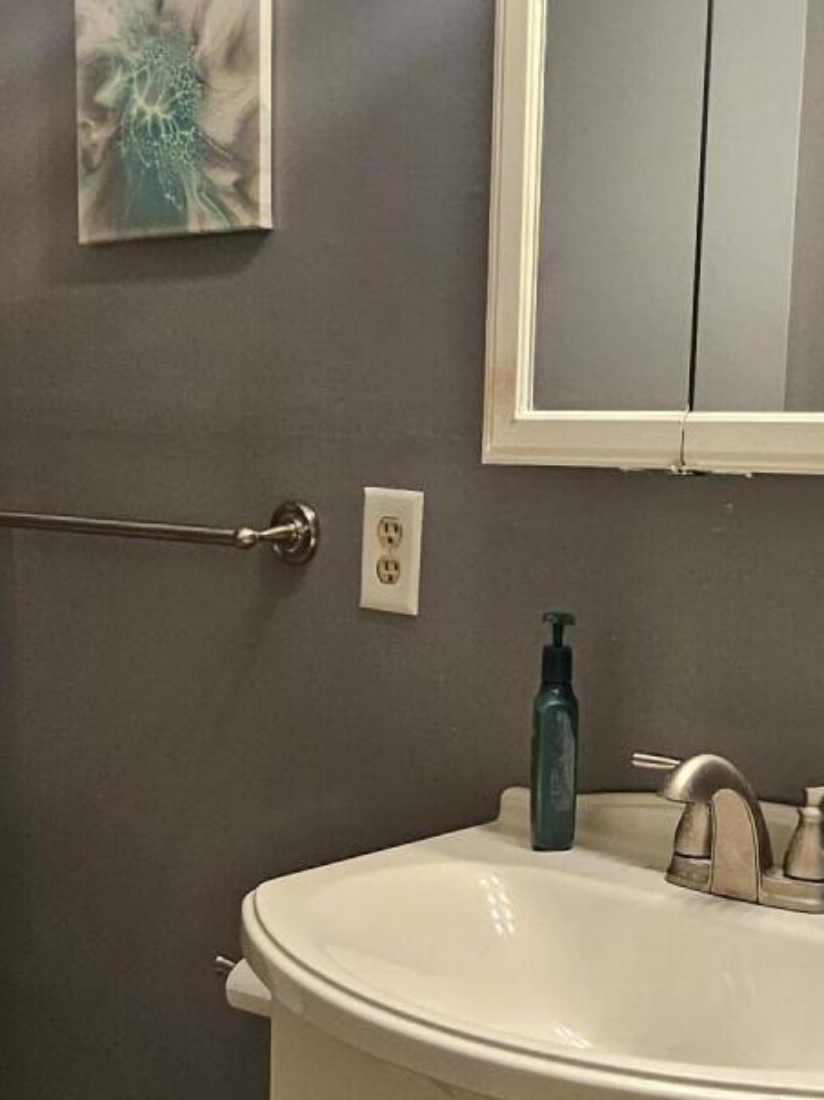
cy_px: 713
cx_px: 558
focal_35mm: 43
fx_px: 1366
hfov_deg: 33.2
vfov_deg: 43.4
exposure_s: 1/60
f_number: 2.2
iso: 160
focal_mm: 1.74
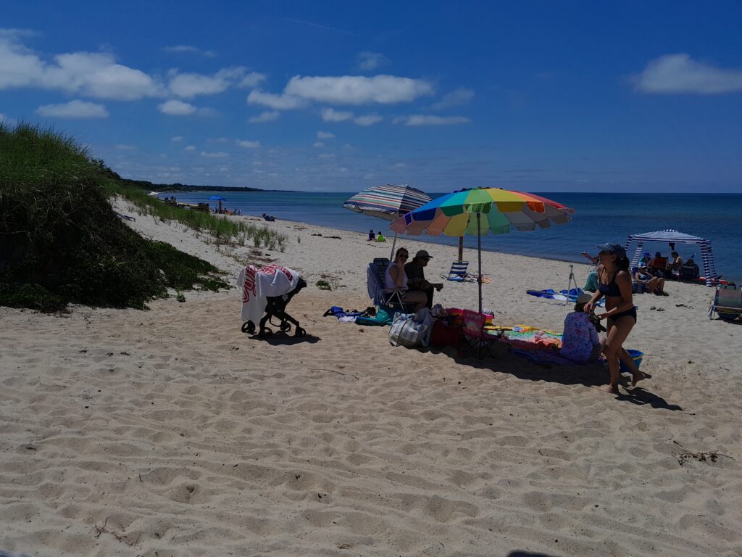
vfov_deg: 51.4
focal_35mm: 27
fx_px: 579
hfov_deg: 65.3
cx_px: 371
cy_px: 278
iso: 40
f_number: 1.8
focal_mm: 4
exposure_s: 1/1009
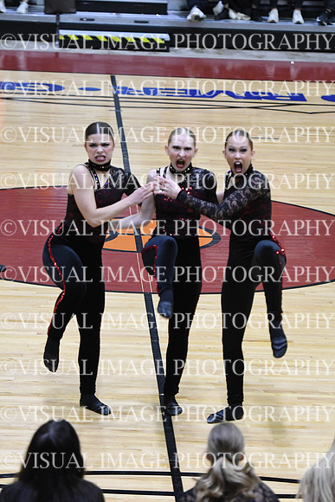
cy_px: 251
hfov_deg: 7.6
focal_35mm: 180
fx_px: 2511
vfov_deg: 11.4
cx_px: 168
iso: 3200
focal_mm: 120
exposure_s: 1/400
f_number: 2.8
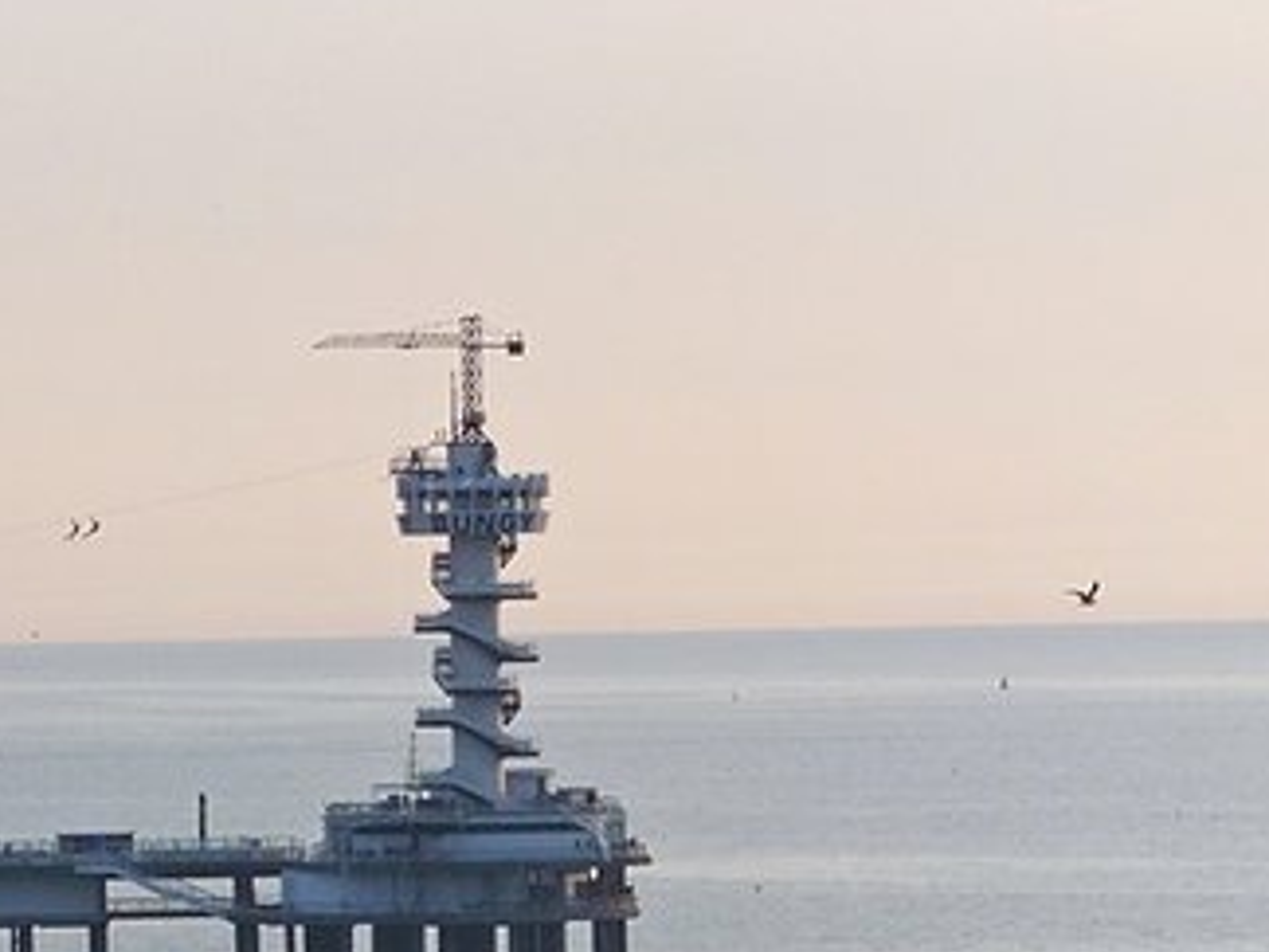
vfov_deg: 4.7
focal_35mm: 319
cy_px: 648
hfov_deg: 6.2
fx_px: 11694
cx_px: -325
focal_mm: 20.6
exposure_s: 1/200
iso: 100
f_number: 6.3
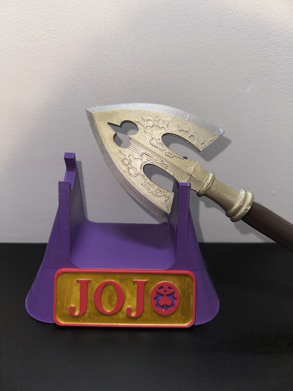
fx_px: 271
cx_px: 146
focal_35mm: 24
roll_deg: -3.3
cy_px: 196
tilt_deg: -22.7
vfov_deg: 71.6
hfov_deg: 56.8
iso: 50
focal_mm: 6.86
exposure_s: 1/77
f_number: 1.78
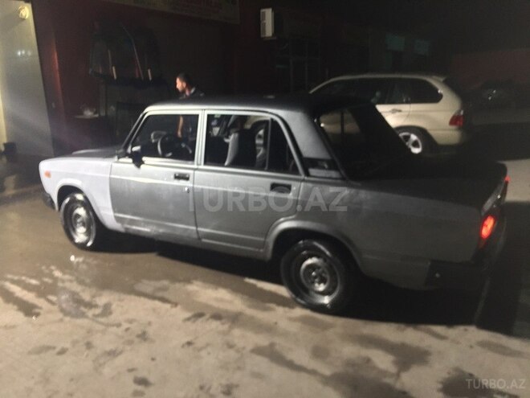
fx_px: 444
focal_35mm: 29
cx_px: 265
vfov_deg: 48.2
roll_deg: +2.6
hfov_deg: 61.7
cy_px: 199
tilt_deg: -11.3
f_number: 2.2
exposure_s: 1/17
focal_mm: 4.15
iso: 250
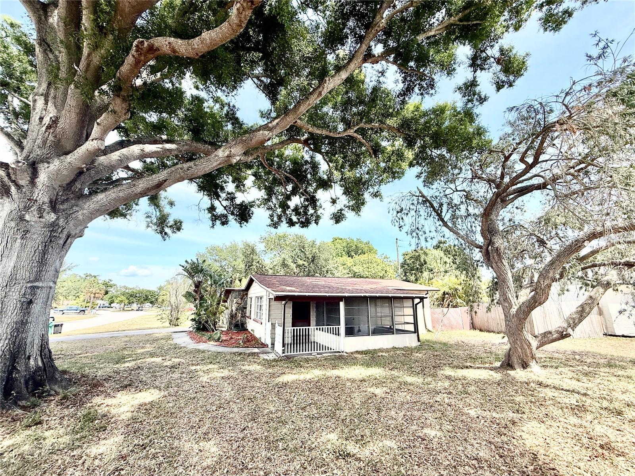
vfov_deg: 85.7
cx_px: 318
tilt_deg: +13.7
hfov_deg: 102.1
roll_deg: -0.3
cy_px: 238
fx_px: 257
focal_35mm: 14
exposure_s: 1/1033
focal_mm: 2.22
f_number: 2.2
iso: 50
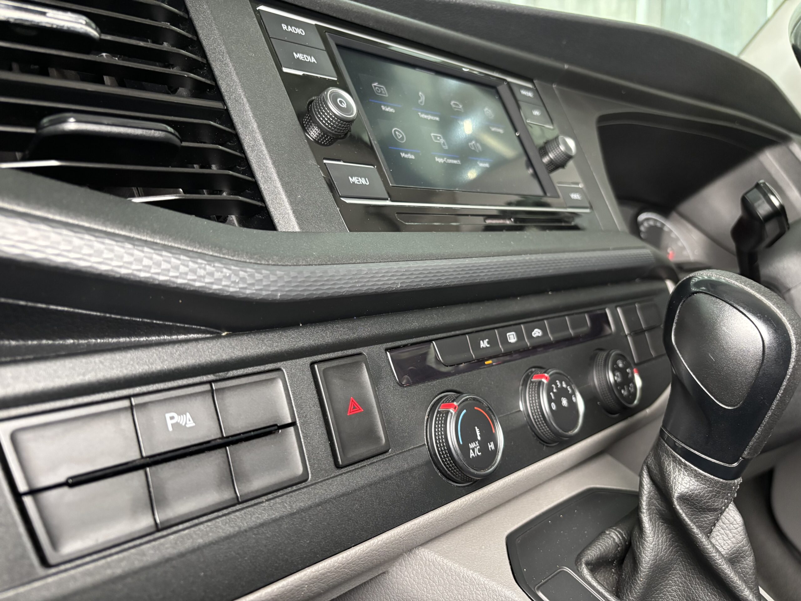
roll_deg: +0.6
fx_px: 602
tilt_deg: -5.5
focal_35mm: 26
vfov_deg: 53.1
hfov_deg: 67.3
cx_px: 400
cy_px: 300
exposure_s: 1/33
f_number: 1.6
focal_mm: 5.96
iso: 500
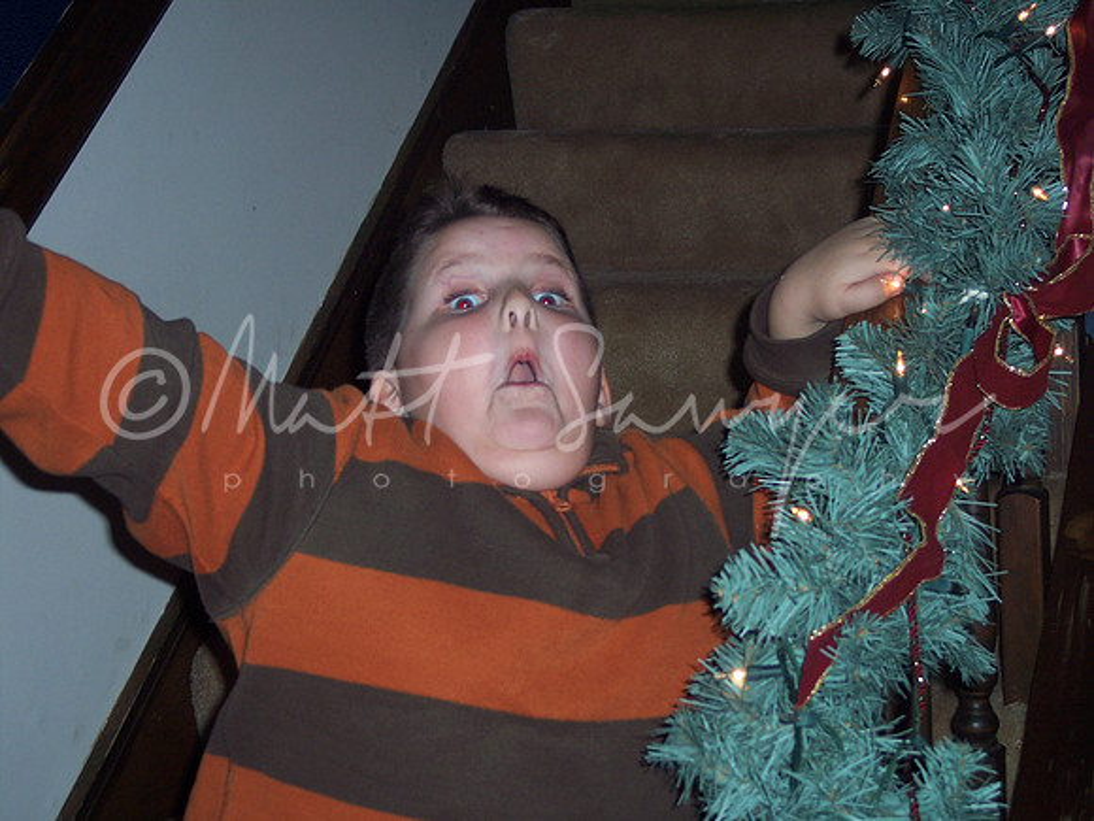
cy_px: 410
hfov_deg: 29.8
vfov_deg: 22.6
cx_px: 547
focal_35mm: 65
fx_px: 2054
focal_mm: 13.3
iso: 100
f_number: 3.4
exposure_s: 1/90
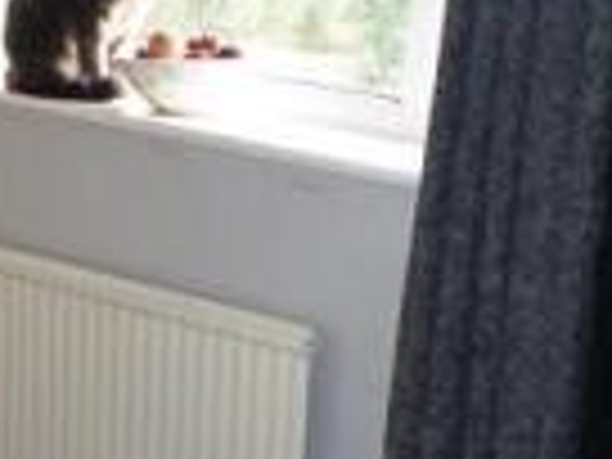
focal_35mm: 107
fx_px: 1892
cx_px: 164
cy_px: 502
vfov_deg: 13.6
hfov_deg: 18.3
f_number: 2.8
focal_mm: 4.5
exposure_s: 1/60
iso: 250
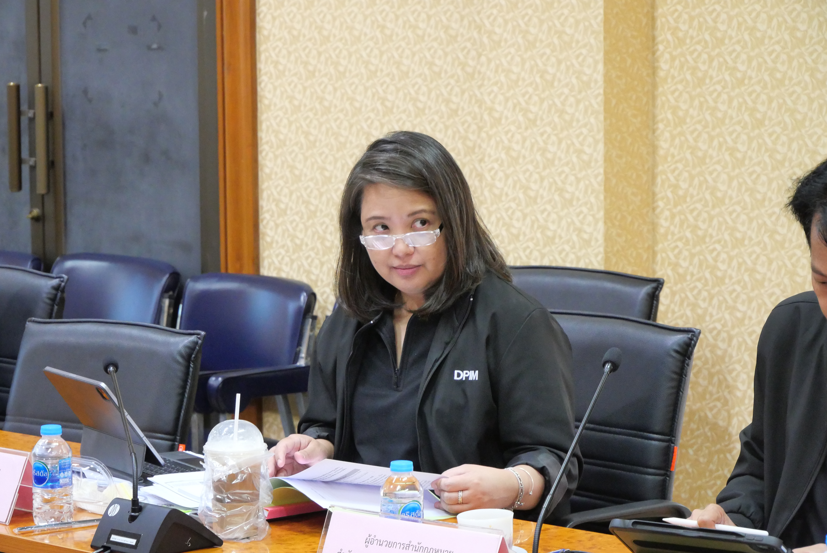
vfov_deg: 11.1
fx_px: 2850
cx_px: 414
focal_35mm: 124
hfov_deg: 16.5
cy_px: 276
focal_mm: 60
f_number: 5.6
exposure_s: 1/20
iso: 3200
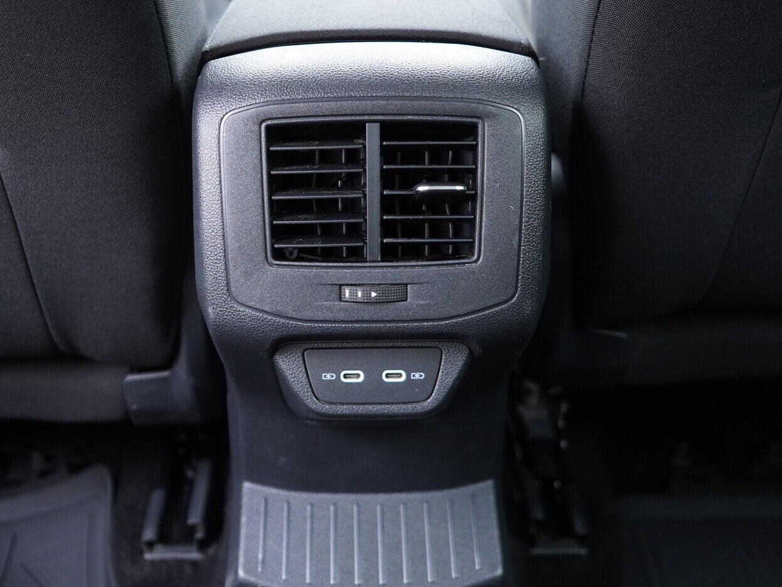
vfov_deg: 36.0
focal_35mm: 40
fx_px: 904
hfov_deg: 46.7
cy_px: 296
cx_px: 341
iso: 1250
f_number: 2.8
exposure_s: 1/40
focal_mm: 24
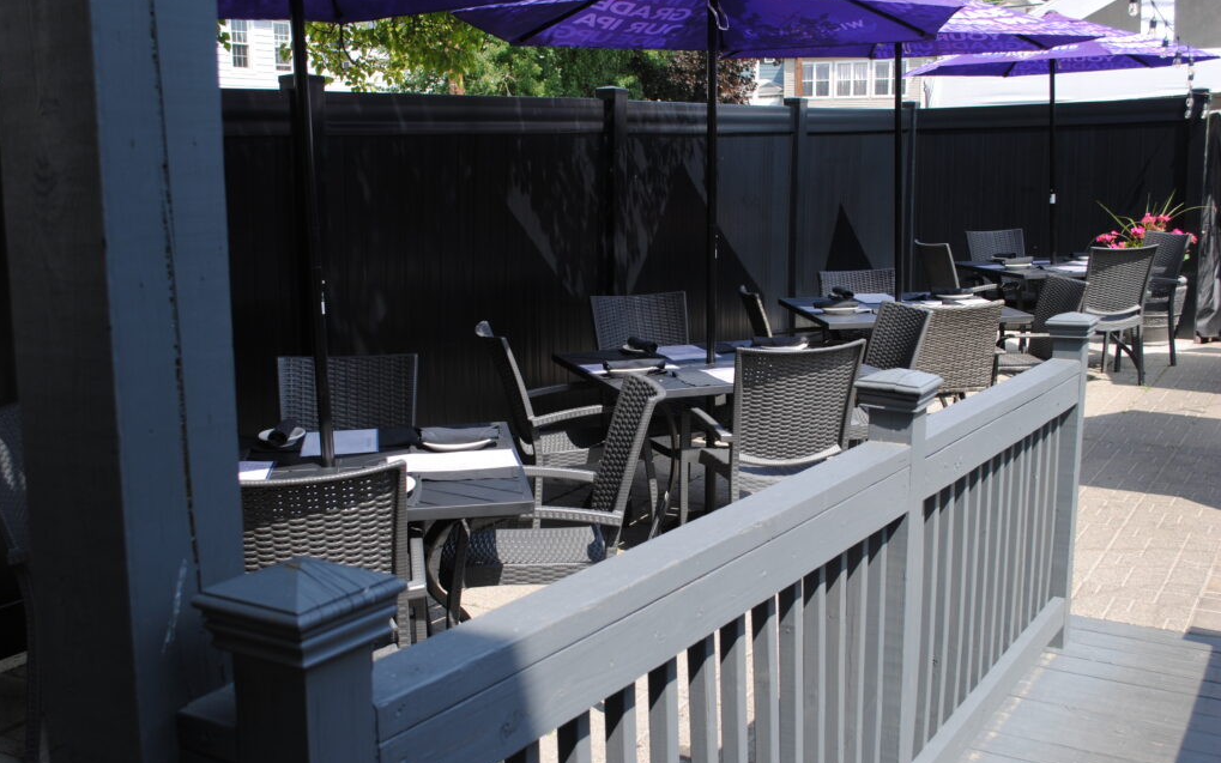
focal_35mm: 40
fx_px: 1331
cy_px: 384
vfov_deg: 32.0
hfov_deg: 49.3
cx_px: 609
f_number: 6.3
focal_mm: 26
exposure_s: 1/160
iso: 100
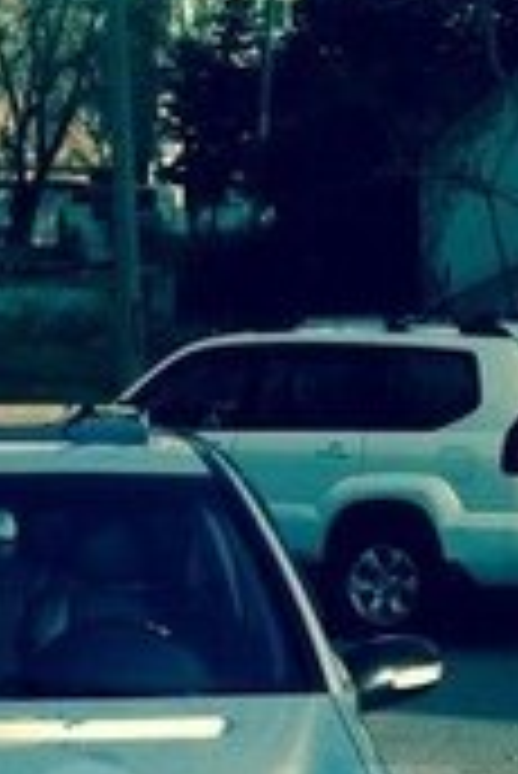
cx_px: 0
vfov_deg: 19.8
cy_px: 832
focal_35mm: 99
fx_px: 2132
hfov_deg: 13.7
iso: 50
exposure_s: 1/459
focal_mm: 4.12
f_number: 2.4
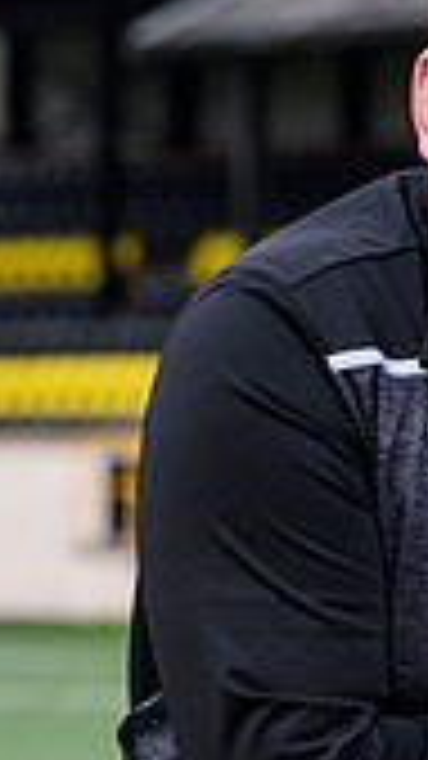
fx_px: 9972
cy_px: 322
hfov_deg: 2.4
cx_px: 1256
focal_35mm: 494
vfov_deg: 4.4
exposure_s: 1/320
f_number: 5.6
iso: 640
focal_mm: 130
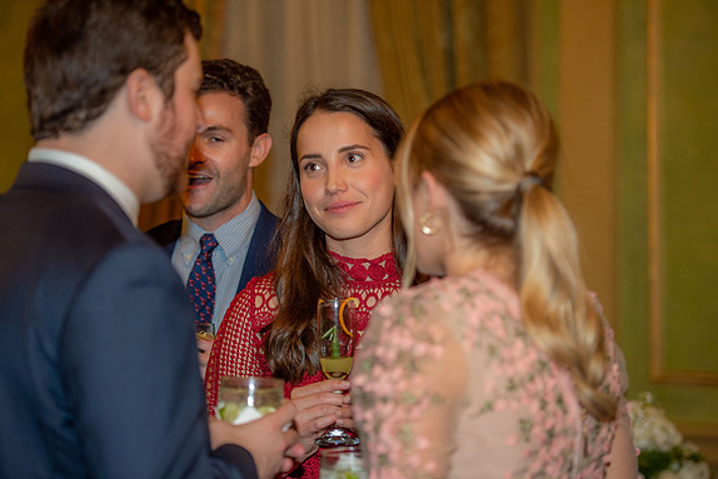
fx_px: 2015
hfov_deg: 20.2
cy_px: 239
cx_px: 360
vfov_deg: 13.6
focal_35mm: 101
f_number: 2.8
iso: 1250
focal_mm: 100
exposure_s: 1/100
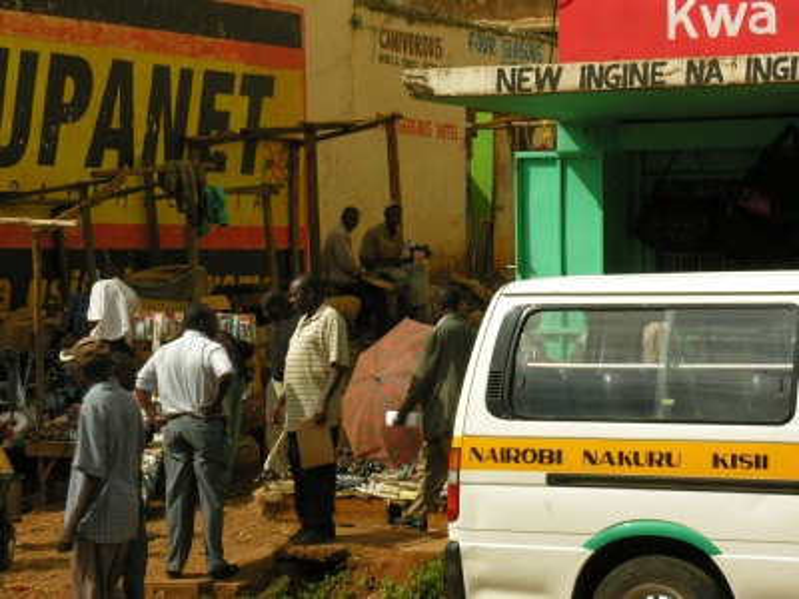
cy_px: 300
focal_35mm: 115
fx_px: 2654
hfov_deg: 17.1
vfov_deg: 12.9
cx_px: 400
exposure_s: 1/118
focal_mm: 29.3
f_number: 7.4
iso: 50
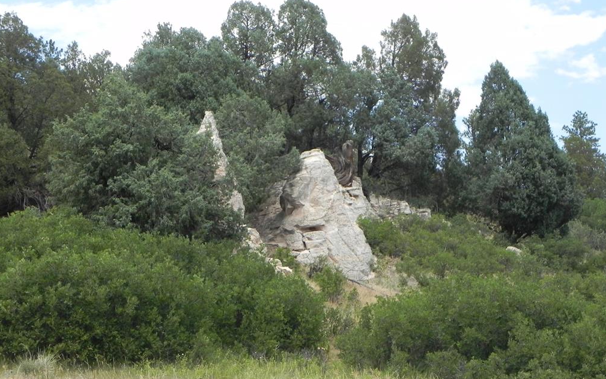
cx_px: 304
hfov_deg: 29.0
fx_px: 1172
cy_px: 195
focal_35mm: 71
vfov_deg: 18.3
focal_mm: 11.8
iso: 160
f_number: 5.6
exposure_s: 1/287
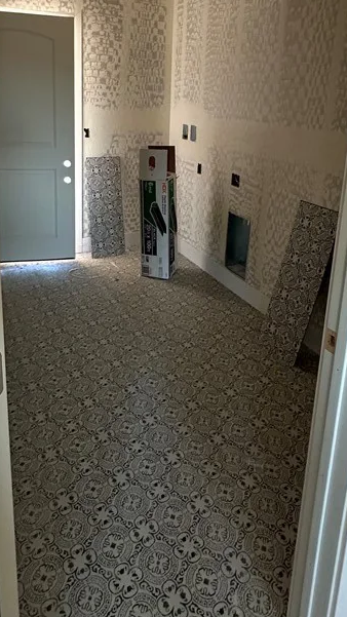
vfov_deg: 68.9
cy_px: 185
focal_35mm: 26
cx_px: 170
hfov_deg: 44.4
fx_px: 425
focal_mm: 2.22
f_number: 2.2
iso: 320
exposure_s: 1/63
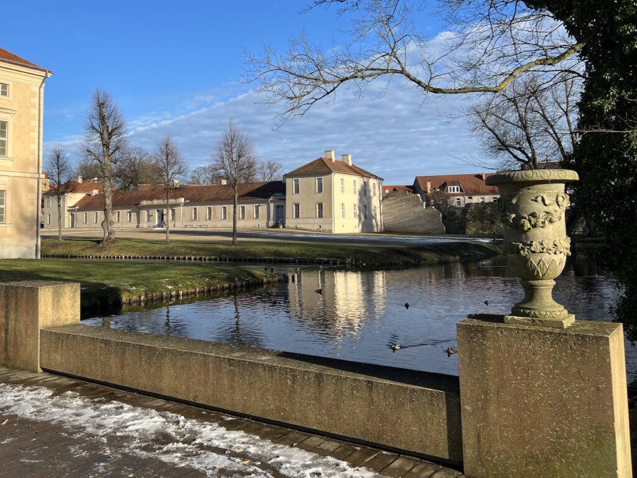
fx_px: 478
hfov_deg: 67.3
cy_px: 239
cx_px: 318
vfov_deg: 53.1
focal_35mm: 26
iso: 50
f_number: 1.5
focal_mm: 5.7
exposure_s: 1/4115
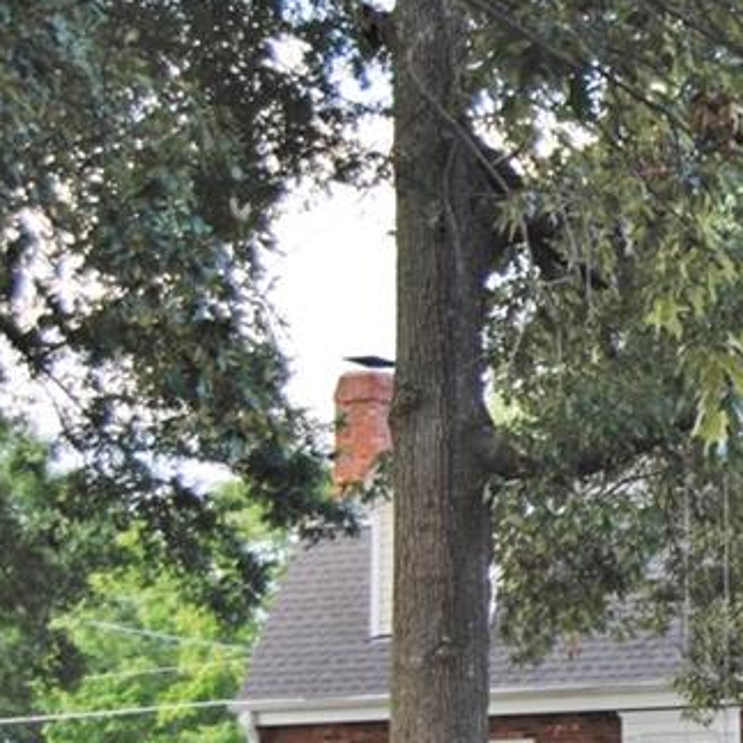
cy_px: 633
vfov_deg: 10.7
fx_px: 3934
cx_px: 1134
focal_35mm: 162
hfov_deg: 10.4
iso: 200
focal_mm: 40
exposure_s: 1/80
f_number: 5
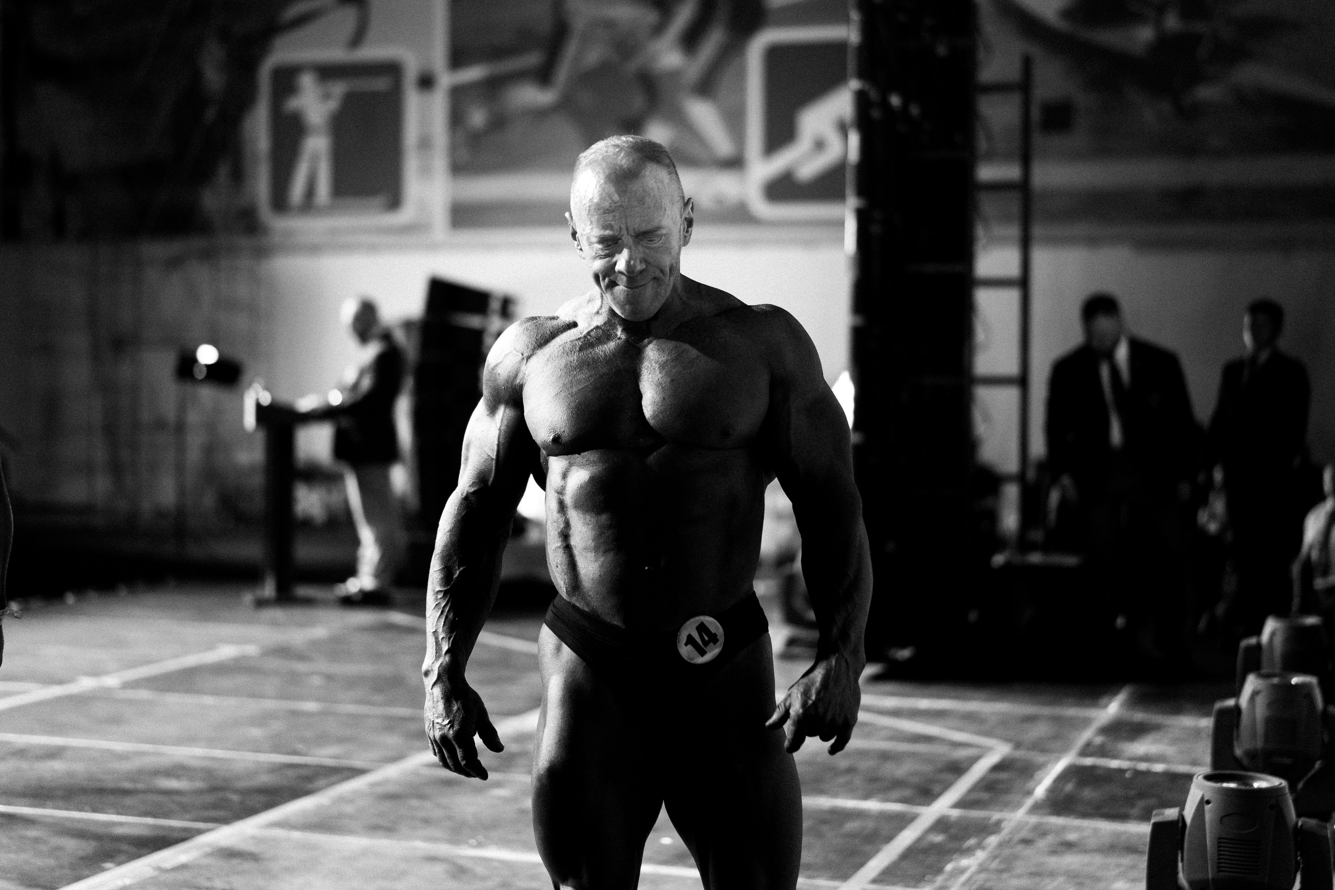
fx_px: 2017
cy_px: 427
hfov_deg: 36.6
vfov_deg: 24.9
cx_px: 672
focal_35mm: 54
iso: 1250
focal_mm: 50
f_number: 1.4
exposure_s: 1/500
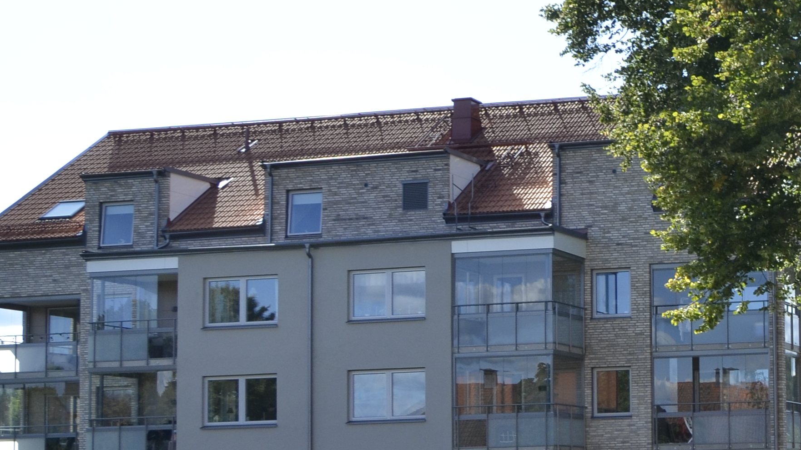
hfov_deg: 23.4
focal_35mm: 79
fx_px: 1678
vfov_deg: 15.2
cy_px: 355
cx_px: 1069
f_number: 8
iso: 200
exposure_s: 1/250
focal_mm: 18
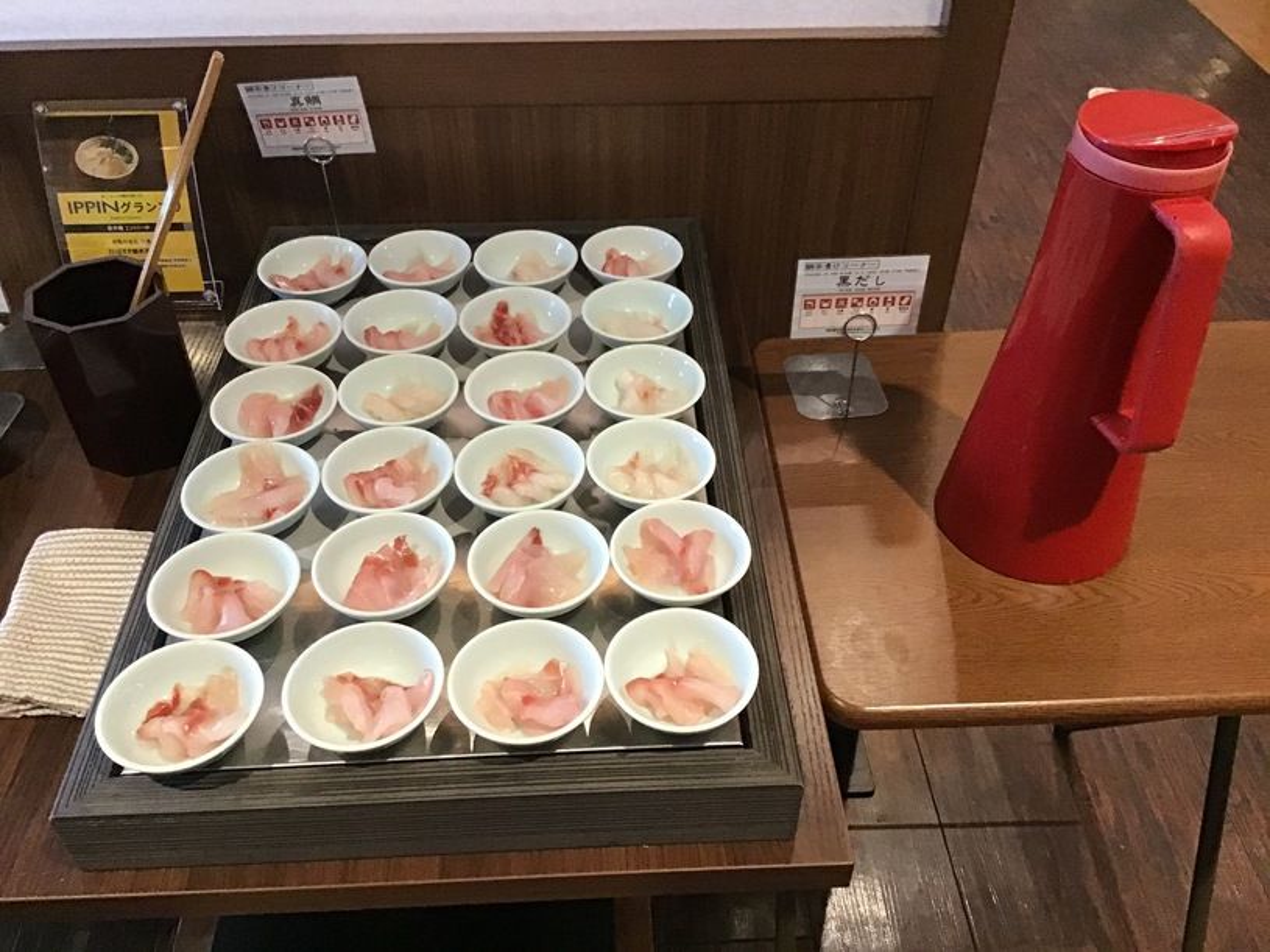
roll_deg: -1.2
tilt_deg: -43.3
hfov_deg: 58.4
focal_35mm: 31
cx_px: 635
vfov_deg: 45.4
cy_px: 476
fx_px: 1137
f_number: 2.4
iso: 250
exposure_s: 1/30
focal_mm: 3.3
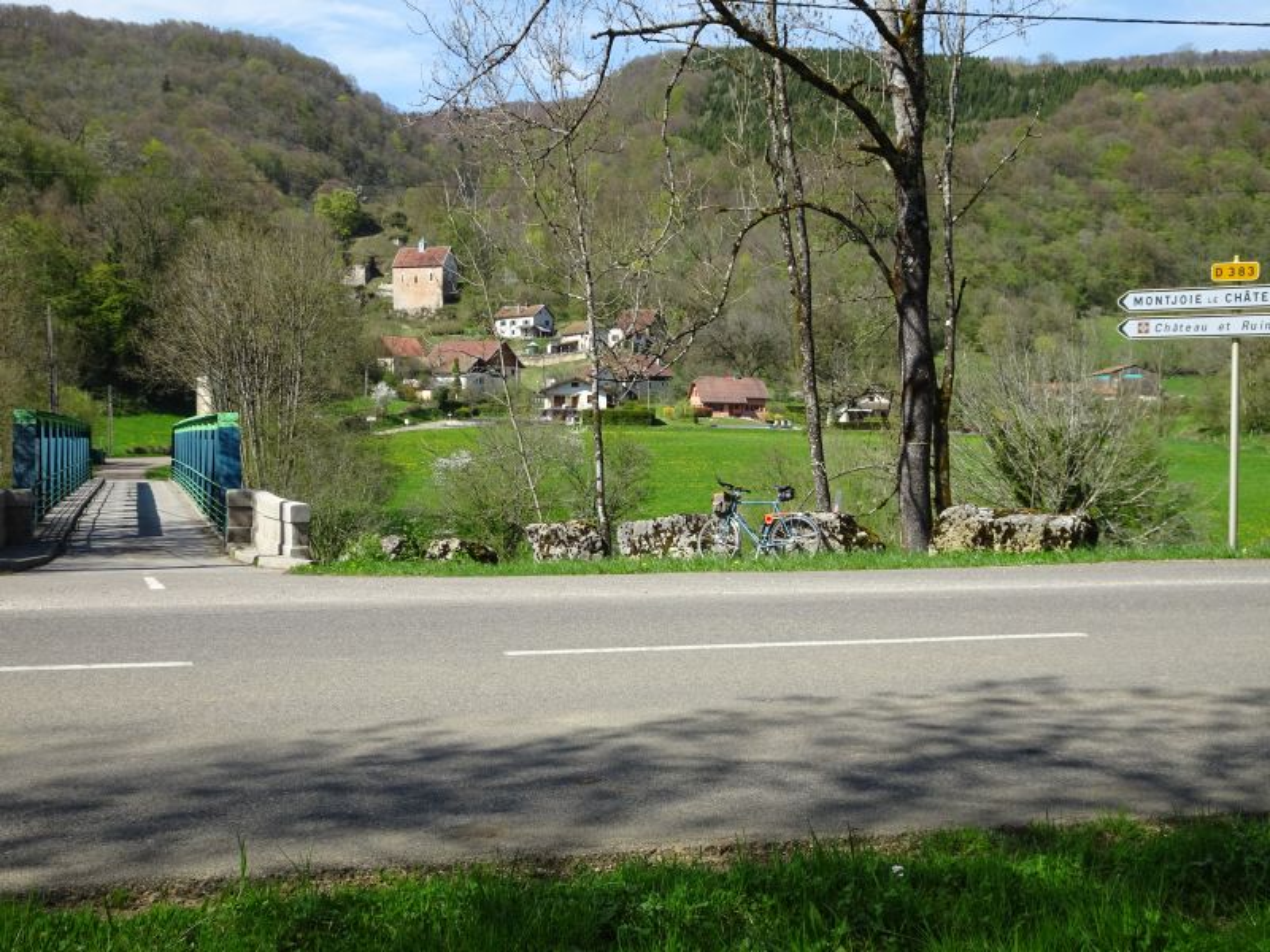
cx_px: 635
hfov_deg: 43.9
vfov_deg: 33.6
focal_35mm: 43
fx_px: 1578
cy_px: 476
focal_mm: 7.3
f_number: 4
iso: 80
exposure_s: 1/400
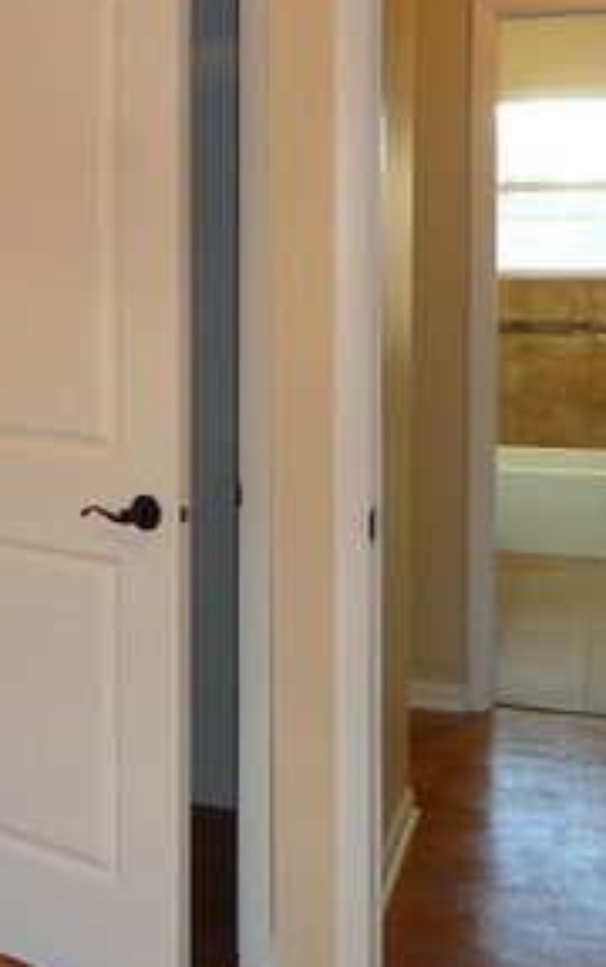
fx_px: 1555
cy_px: 334
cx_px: -27
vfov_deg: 34.2
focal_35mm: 59
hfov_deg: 21.2
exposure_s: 1/30
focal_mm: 4.4
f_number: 2.8
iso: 100
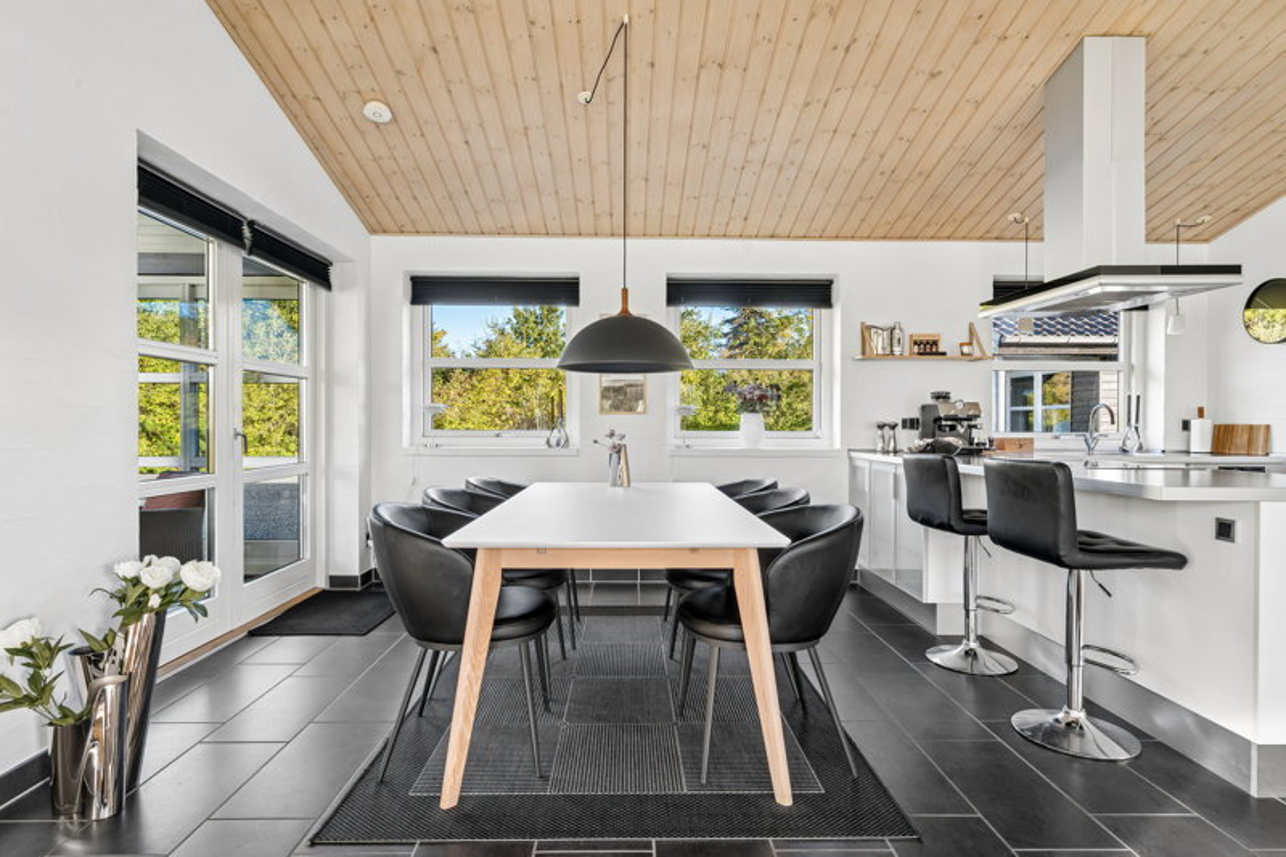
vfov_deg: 67.4
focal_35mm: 18
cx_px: 643
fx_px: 643
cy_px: 428
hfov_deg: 90.0
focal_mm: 18
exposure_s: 1/13
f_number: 10
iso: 400
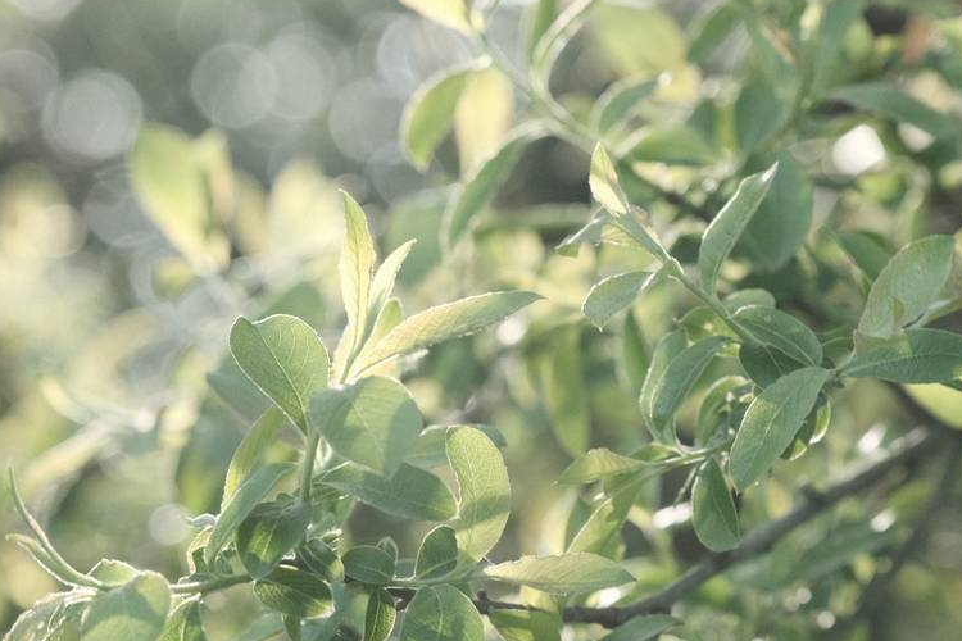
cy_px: 487
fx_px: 5985
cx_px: 487
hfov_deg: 9.2
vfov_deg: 6.1
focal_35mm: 224
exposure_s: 1/400
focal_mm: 70
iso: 640
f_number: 5.6
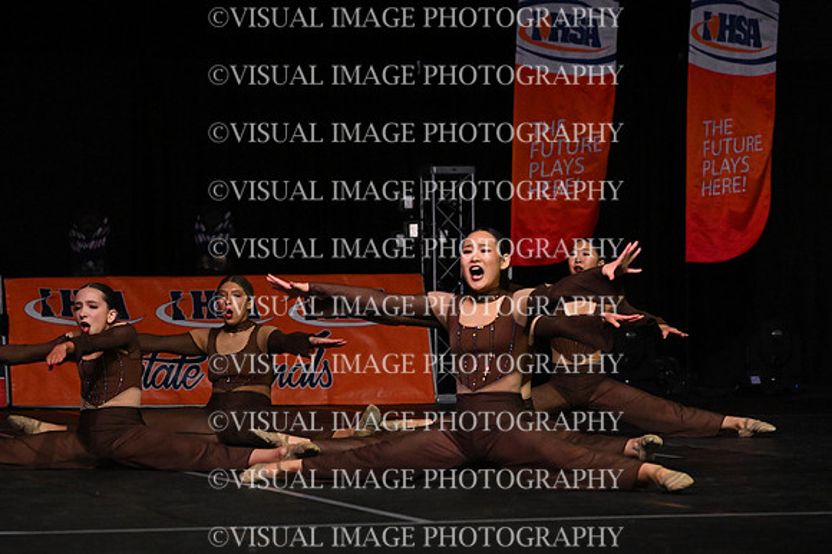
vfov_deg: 9.0
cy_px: 277
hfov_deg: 13.4
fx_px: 3534
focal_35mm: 153
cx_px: 416
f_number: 4
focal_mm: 102
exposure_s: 1/1000
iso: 8000
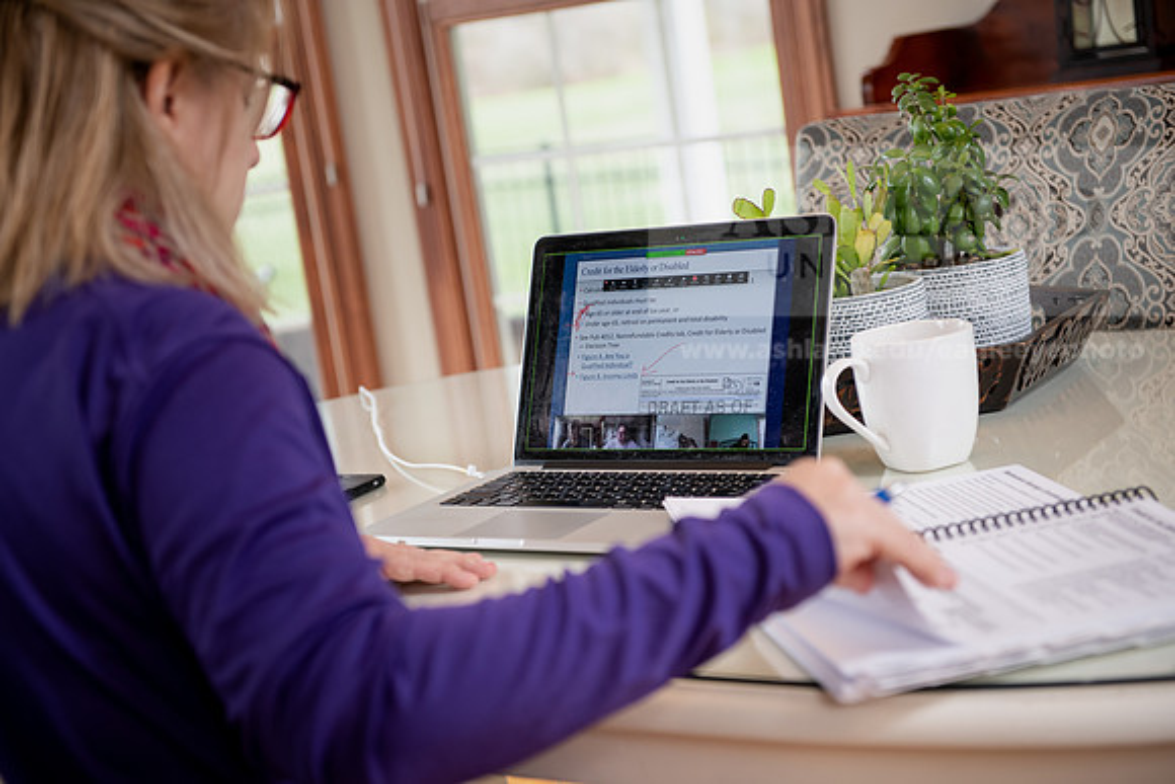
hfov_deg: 32.4
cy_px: 392
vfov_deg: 21.9
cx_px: 588
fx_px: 2024
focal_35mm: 62
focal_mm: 62
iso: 400
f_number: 3.5
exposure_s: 1/200
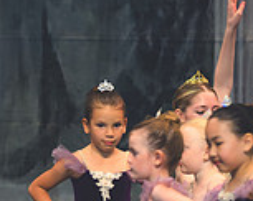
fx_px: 8002
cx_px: 359
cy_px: 216
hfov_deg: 1.8
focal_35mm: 1070
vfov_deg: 1.4
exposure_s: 1/500
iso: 800
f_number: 2.8
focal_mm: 200
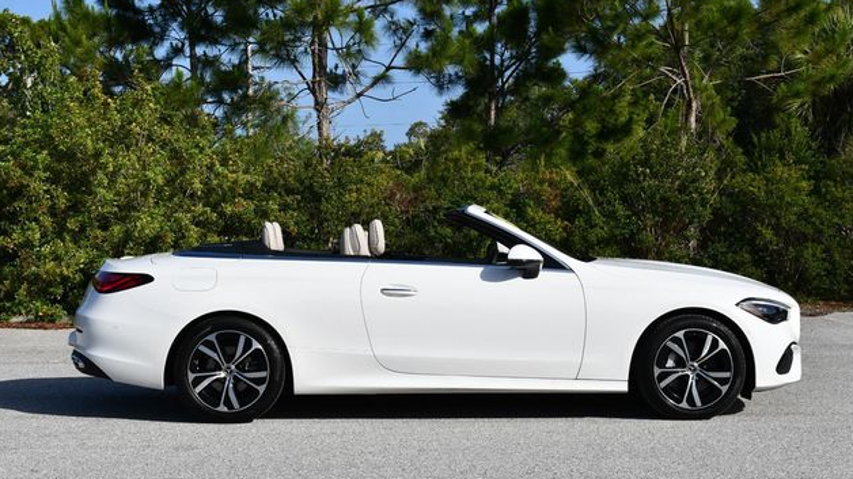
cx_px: 431
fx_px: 1402
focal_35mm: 62
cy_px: 213
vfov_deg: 19.4
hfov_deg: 33.8
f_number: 9
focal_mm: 29
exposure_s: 1/320
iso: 100
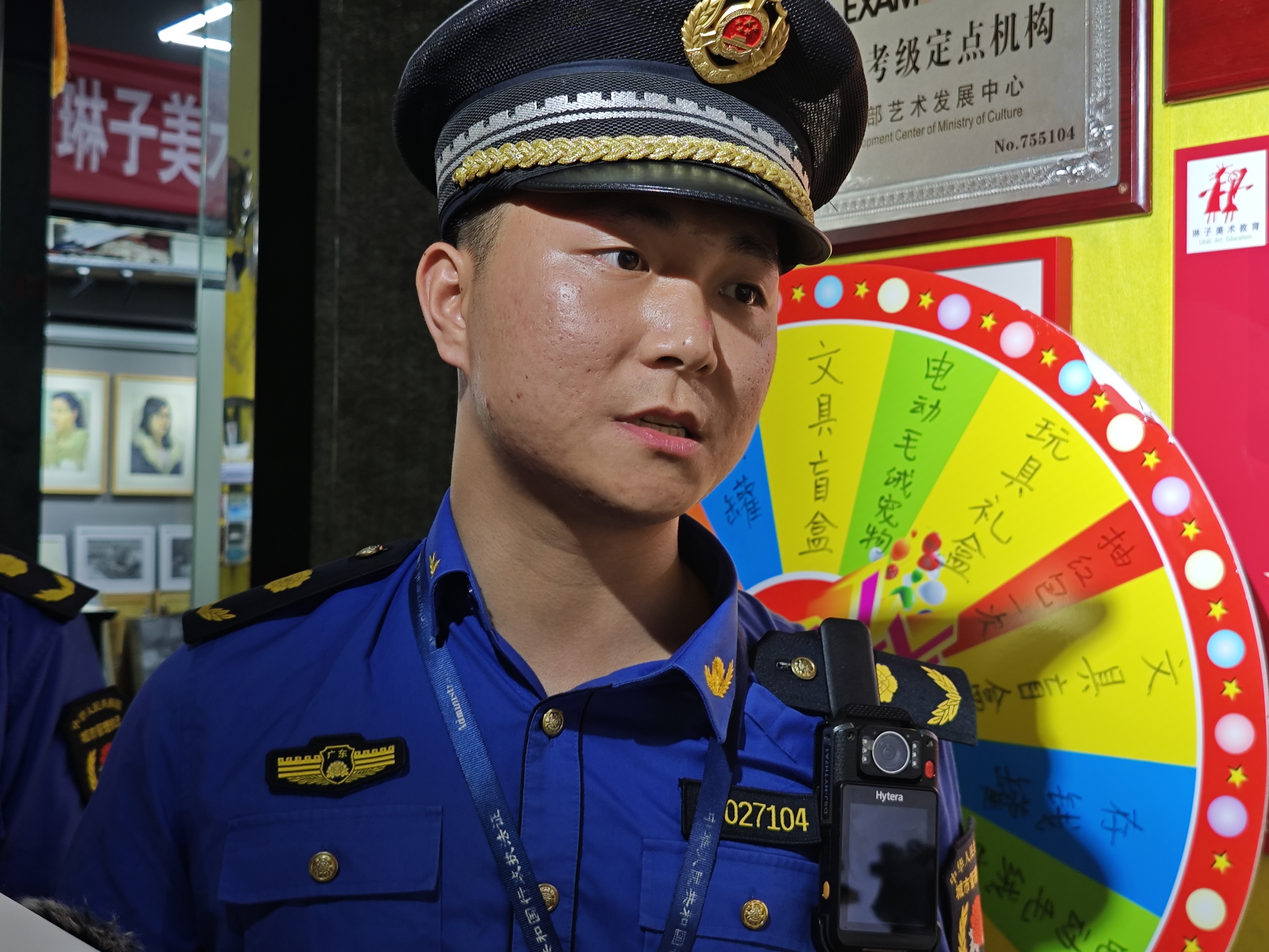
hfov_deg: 37.5
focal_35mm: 51
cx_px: 634
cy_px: 476
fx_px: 1870
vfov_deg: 28.6
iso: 100
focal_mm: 6.55
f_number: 1.6
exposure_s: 1/108
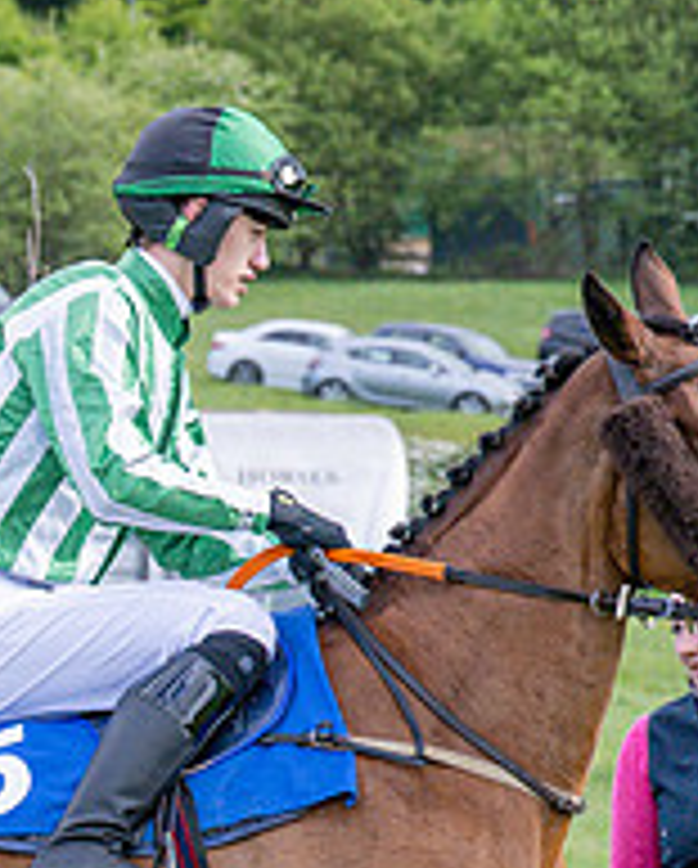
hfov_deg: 4.0
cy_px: 855
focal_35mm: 387
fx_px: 9970
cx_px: -172
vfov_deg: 5.0
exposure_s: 1/1250
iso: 400
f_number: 4.5
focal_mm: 70
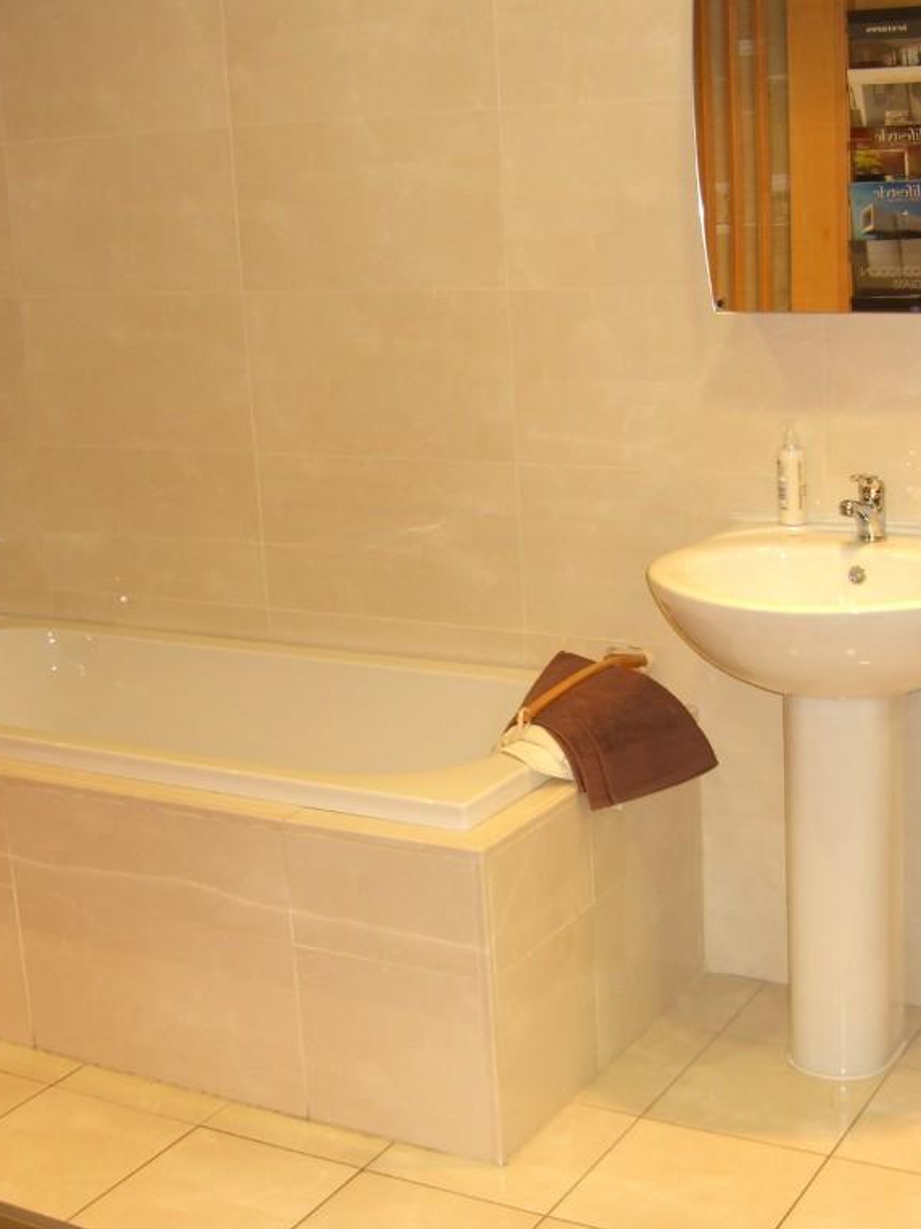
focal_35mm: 51
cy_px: 612
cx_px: 575
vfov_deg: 37.5
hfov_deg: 28.5
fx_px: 1810
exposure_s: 1/60
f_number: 2.8
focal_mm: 7.9
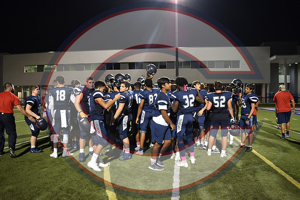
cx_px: 150
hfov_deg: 67.4
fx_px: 225
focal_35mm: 27
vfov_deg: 48.0
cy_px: 100
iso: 1400
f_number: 3.5
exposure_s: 1/60
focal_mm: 18
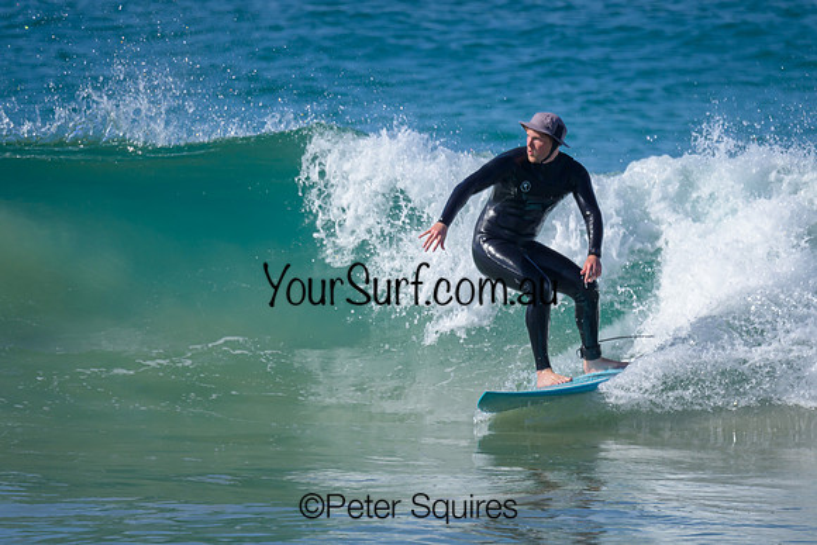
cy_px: 290
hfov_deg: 1.9
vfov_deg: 1.3
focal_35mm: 1099
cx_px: 502
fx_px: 24938
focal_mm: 800
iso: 280
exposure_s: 1/2000
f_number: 6.3
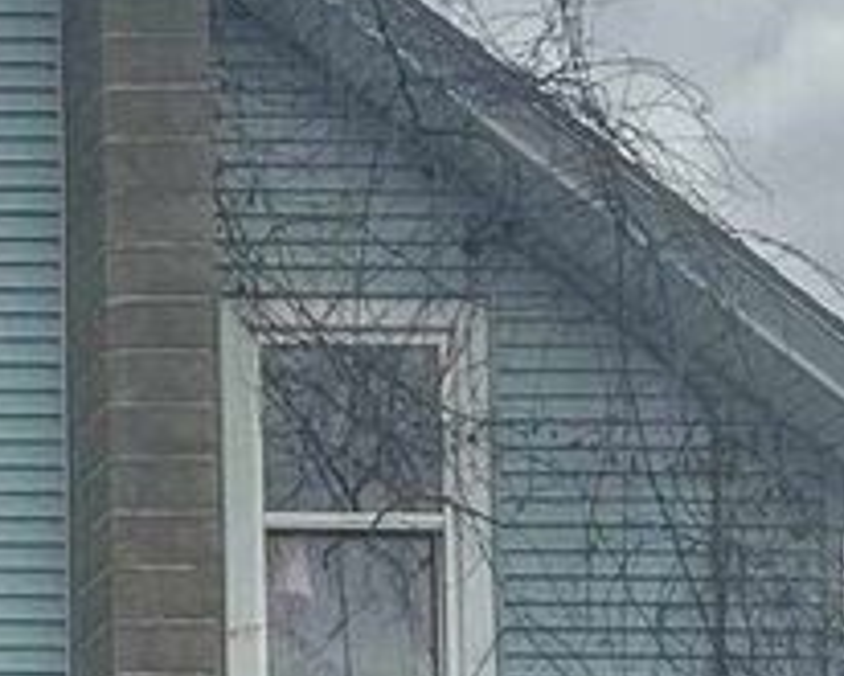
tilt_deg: +3.9
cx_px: -1049
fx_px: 2649
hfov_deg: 13.9
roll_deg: -1.1
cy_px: 1233
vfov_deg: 13.1
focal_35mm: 106
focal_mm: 2.22
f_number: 2.2
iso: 50
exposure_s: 1/903
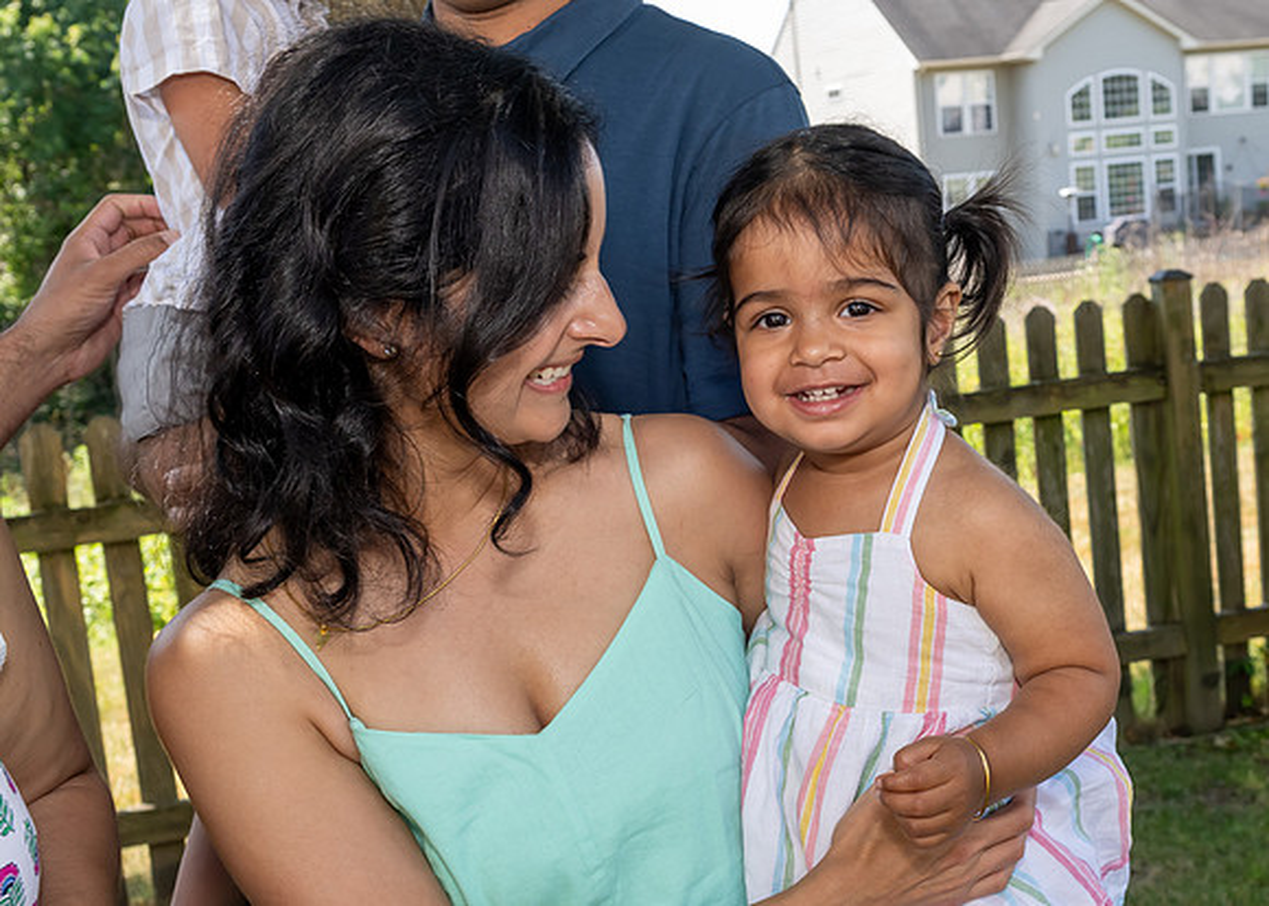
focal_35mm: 51
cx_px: 786
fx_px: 1838
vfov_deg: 27.7
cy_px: 474
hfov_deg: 37.9
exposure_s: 1/250
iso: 400
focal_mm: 28
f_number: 6.3
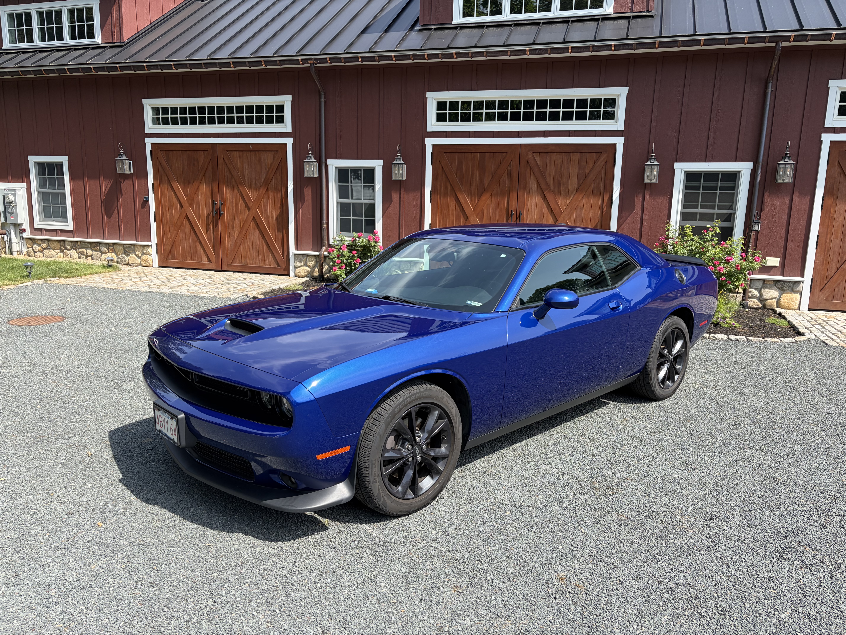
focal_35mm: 26
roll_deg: -1.0
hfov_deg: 67.3
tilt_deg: -10.3
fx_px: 635
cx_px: 423
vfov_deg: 53.1
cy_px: 318
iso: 50
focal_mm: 5.96
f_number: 1.6
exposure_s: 1/1364
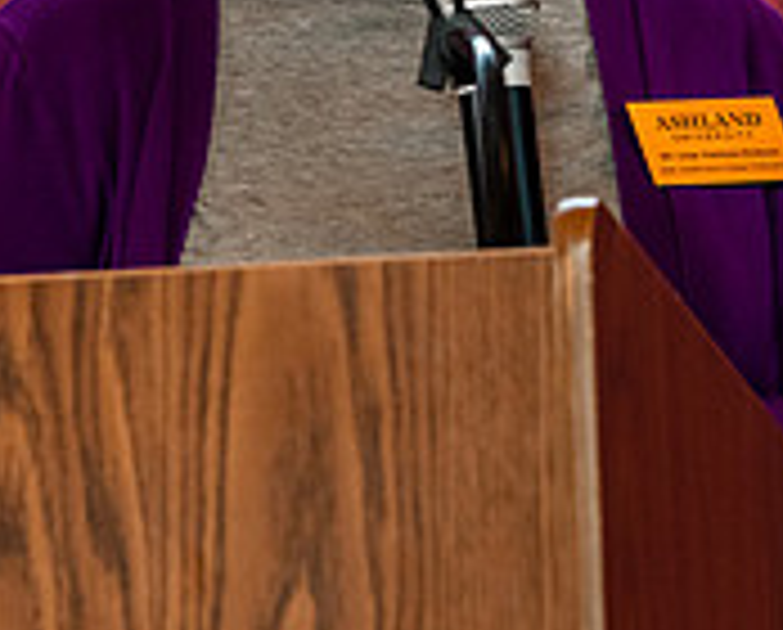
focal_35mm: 593
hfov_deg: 3.3
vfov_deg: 2.6
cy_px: 25
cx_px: 396
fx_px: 13773
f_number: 5
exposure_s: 1/200
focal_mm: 190
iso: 2000
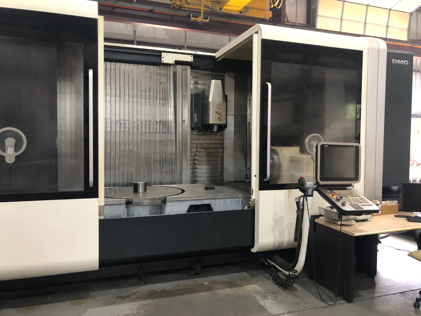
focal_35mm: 28
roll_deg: +0.0
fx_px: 341
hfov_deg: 63.4
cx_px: 210
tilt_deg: -2.6
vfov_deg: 49.7
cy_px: 158
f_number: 1.8
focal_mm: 4
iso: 100
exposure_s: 1/15
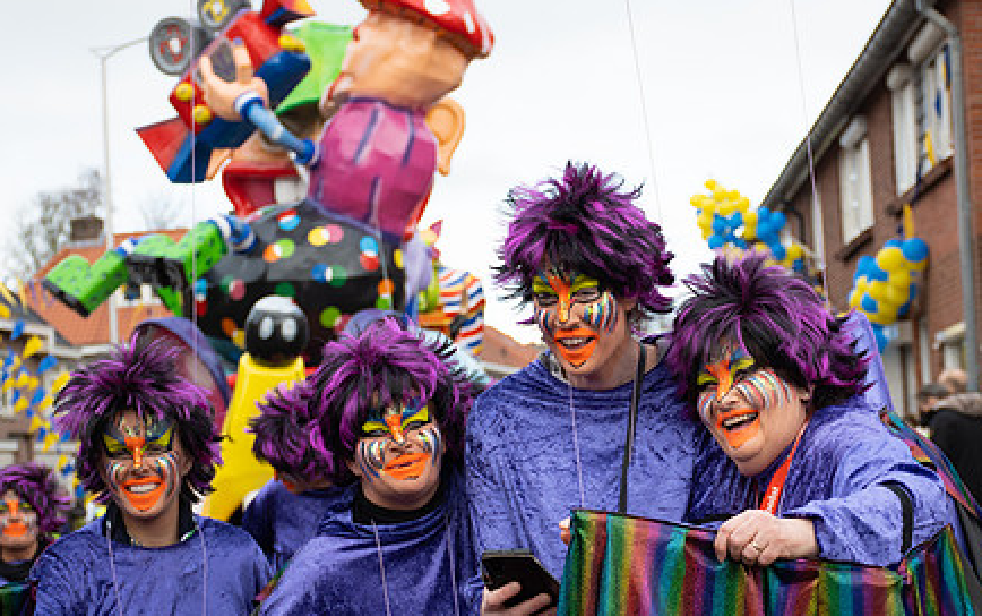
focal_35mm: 98
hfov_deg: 21.1
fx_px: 2625
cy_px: 397
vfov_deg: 13.4
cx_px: 636
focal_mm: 48
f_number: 4.5
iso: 400
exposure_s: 1/1000
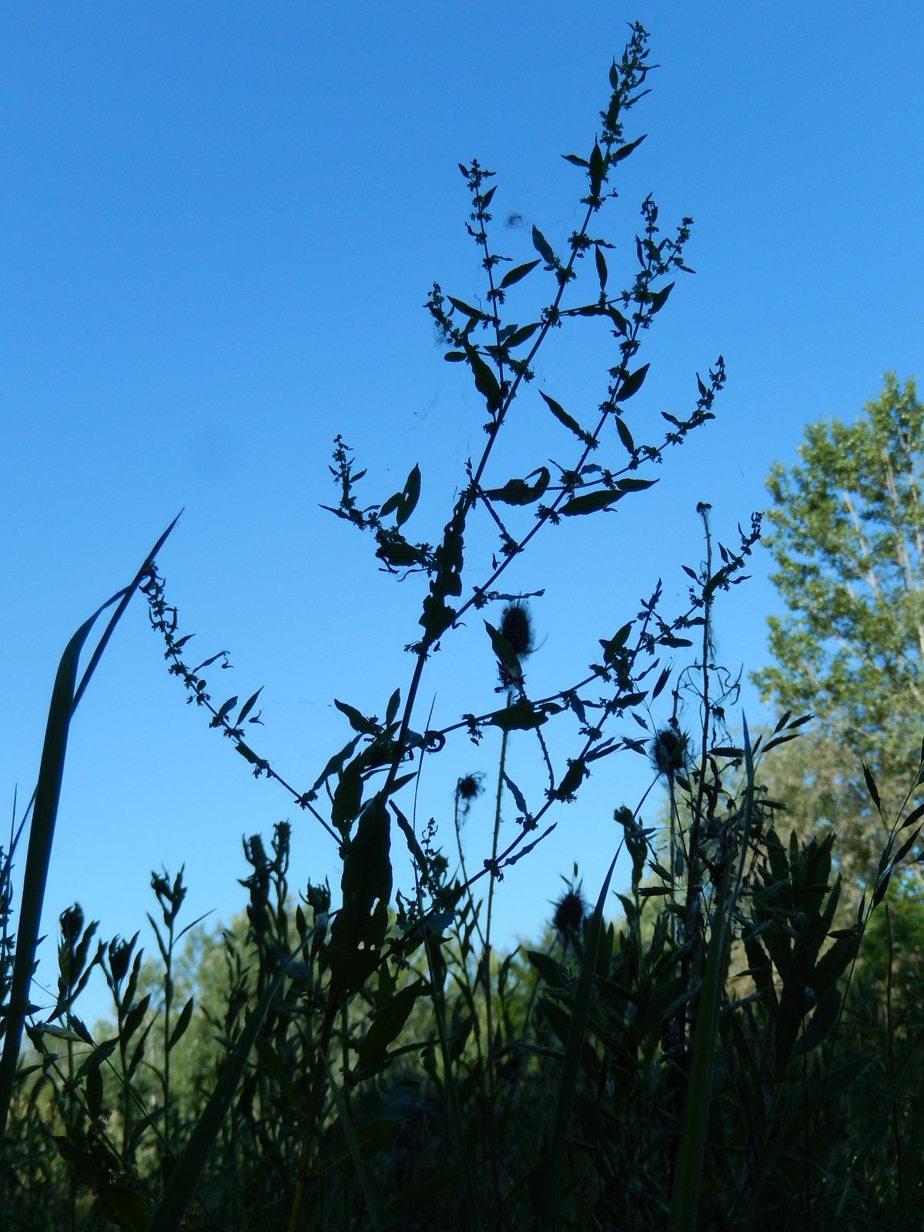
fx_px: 1815
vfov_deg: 37.5
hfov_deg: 28.6
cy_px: 616
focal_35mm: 51
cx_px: 462
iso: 125
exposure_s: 1/800
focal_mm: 9.2
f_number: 4.5
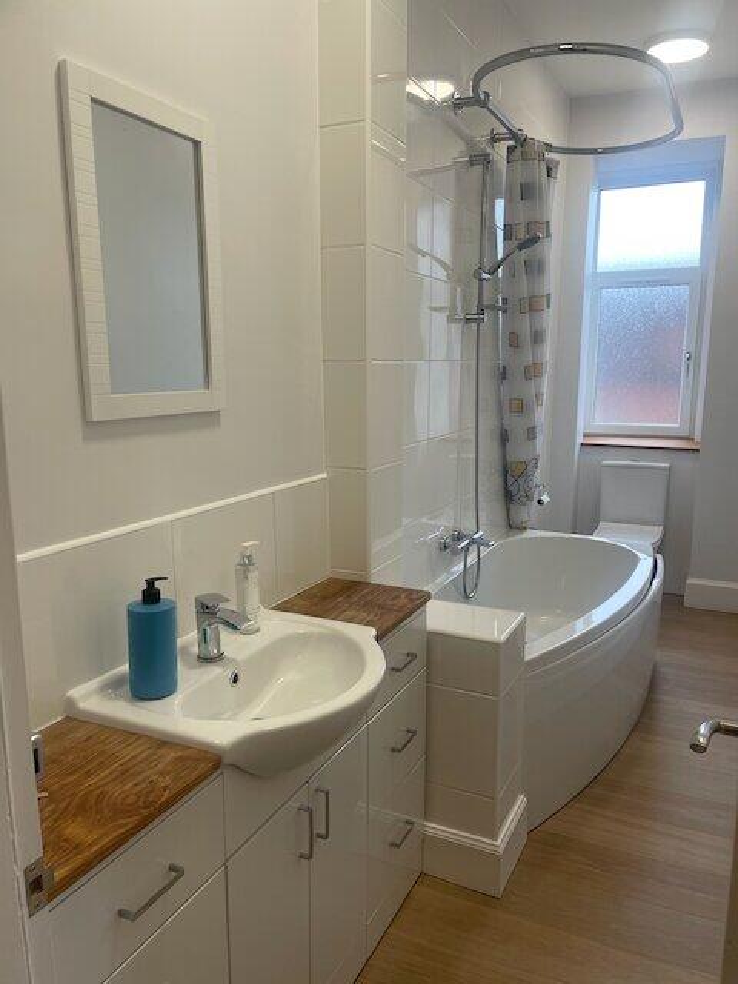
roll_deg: +0.4
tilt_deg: -9.7
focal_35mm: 26
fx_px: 739
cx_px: 369
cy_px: 492
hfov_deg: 53.1
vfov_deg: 67.3
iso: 40
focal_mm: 4.2
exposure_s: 1/100
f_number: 1.6
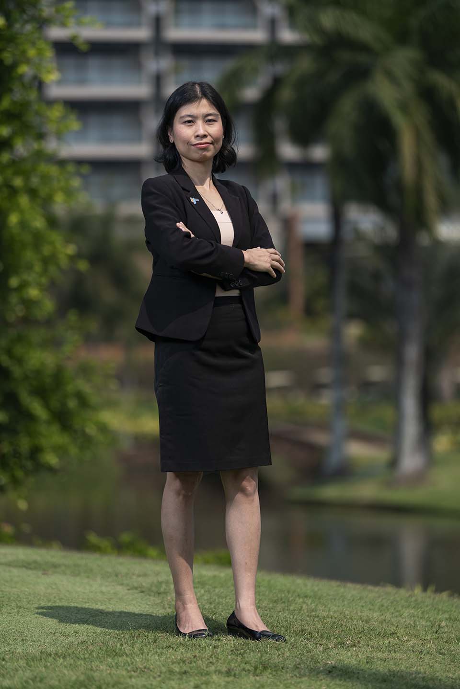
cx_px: 230
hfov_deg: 9.1
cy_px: 344
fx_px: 2875
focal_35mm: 150
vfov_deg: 13.7
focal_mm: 150
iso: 50
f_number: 2.8
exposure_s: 1/200
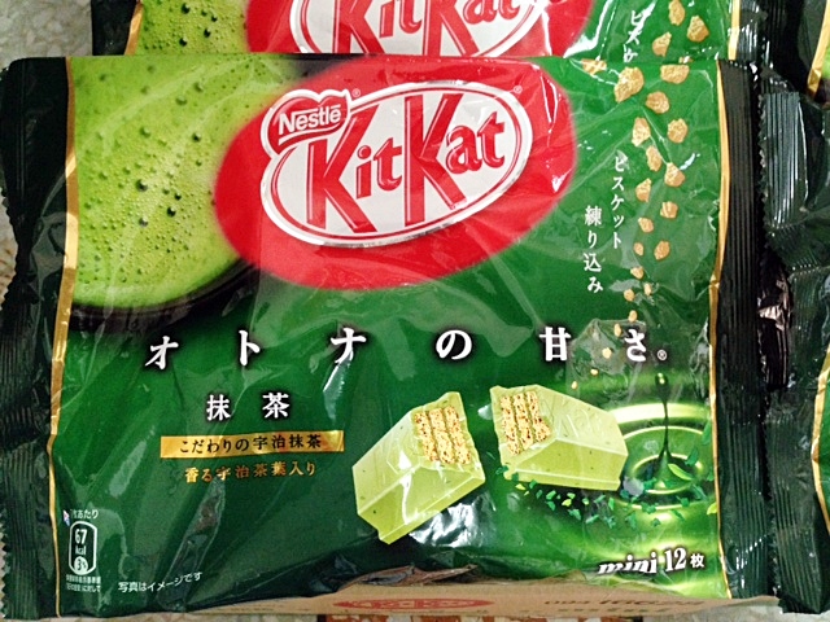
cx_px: 415
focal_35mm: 33
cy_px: 311
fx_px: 791
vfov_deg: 42.9
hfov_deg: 55.4
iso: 400
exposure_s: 1/15
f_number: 2.4
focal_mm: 4.13
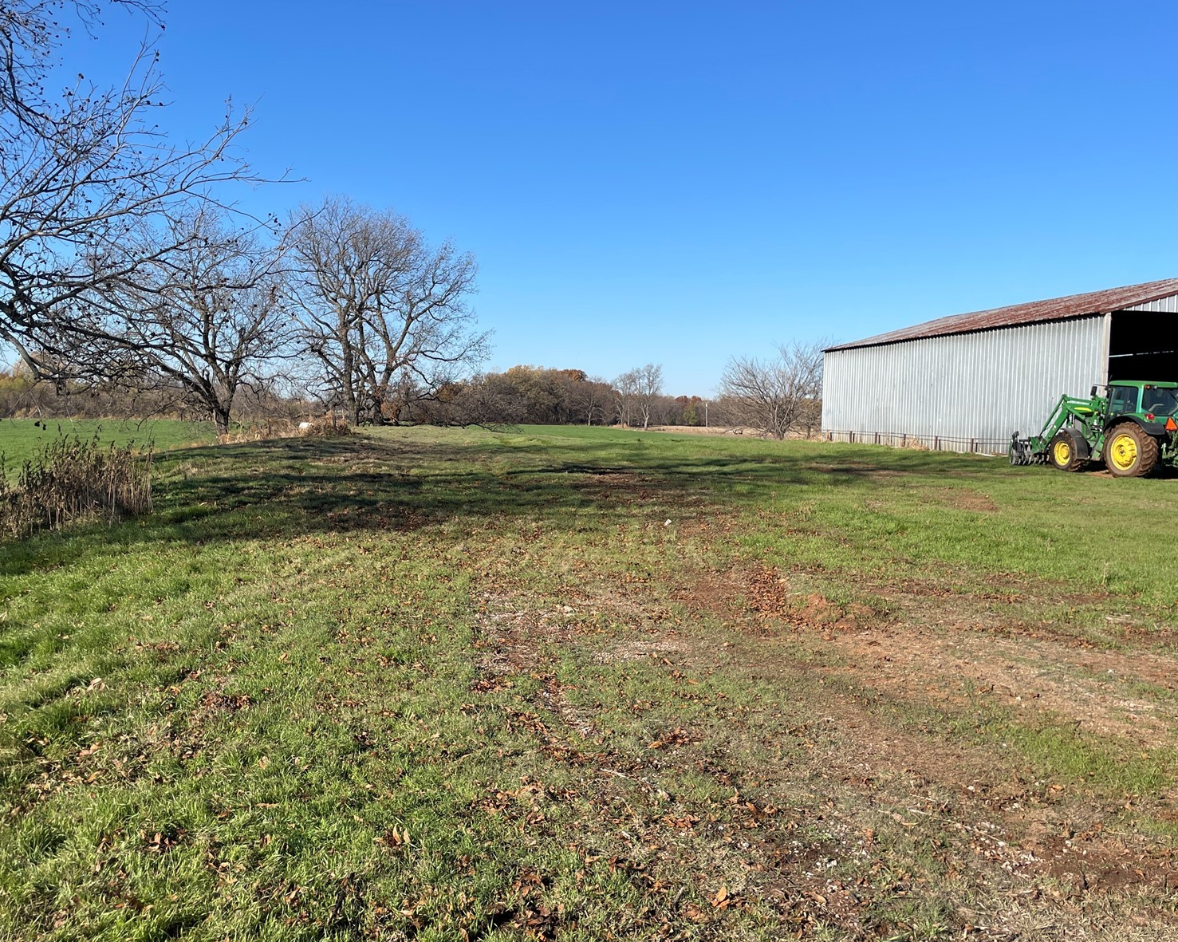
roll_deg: -1.1
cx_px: 531
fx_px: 1150
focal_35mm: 33
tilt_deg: -1.8
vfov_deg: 44.5
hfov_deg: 54.1
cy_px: 468
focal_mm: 4.2
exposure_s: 1/3125
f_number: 1.6
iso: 32
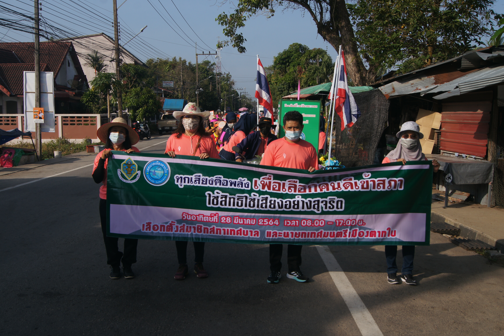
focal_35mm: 37
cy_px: 171
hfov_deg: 51.9
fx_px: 518
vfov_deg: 35.9
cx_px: 254
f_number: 10
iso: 100
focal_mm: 24
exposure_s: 1/200
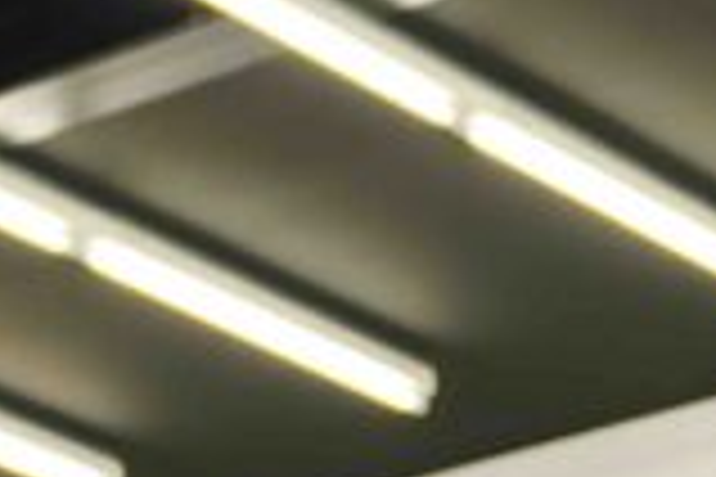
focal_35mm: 256
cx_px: -549
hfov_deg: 7.8
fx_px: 5091
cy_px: 1260
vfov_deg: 5.2
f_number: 2.8
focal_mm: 34
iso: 400
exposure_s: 1/250
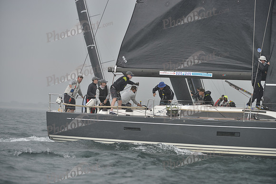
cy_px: 92
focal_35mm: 200
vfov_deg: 6.9
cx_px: 138
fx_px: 1534
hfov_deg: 10.3
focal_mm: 200
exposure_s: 1/800
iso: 280
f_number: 4.5
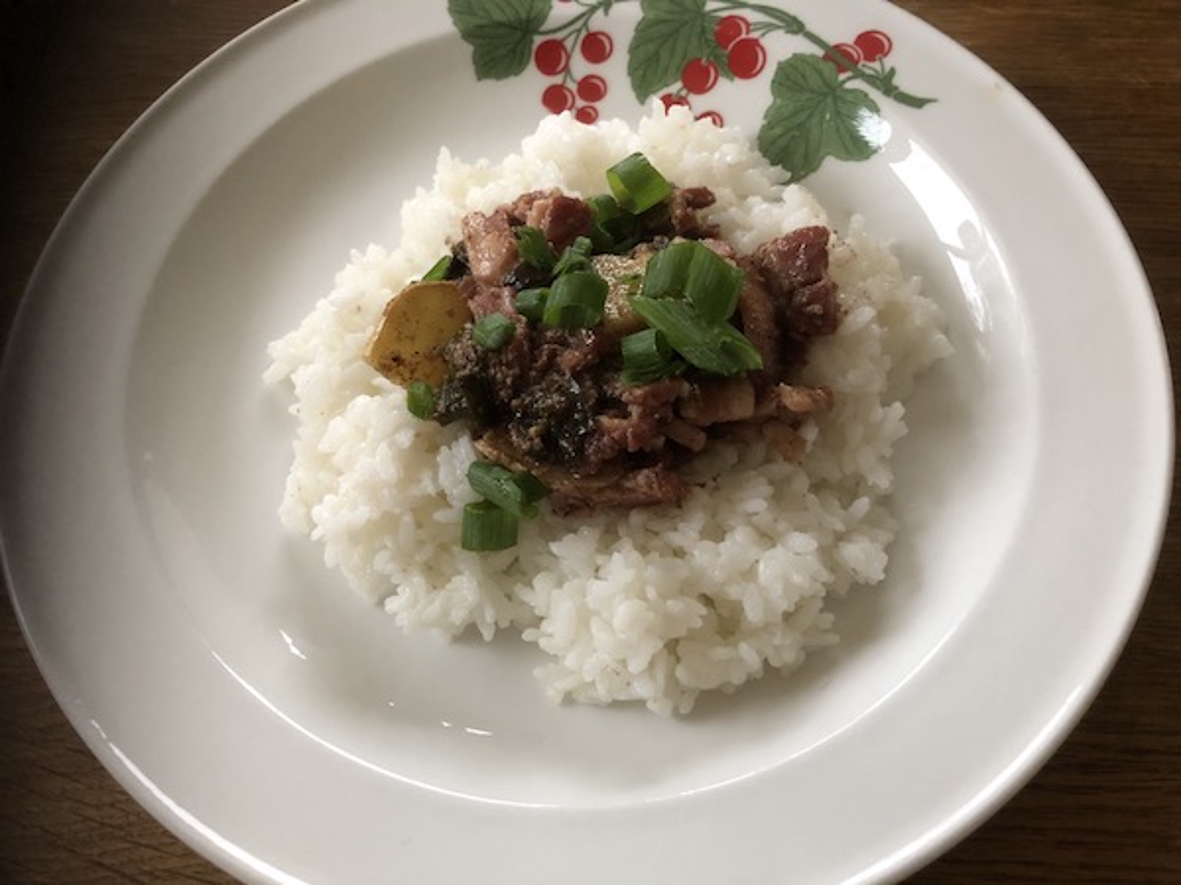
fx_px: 955
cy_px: 442
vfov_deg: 49.7
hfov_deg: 63.4
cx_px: 590
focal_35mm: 28
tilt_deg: -63.4
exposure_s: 1/15
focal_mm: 3.99
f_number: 1.8
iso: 100
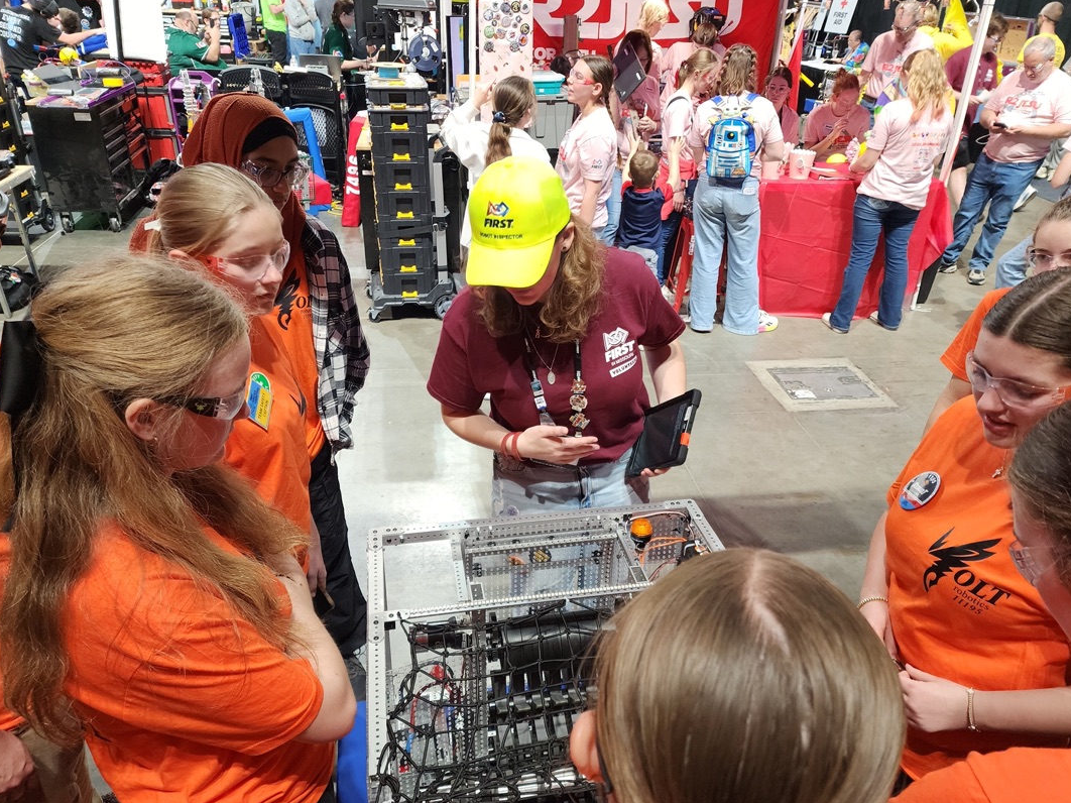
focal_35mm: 26
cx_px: 560
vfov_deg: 53.0
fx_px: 804
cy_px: 435
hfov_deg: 67.3
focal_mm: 6.4
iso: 250
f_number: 1.8
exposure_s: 1/100
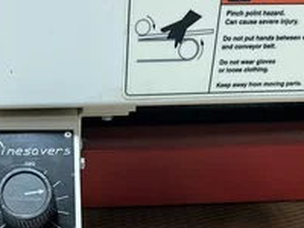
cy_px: 226
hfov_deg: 32.8
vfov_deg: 24.1
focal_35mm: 58
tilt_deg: -34.1
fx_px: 509
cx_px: 90
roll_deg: +0.7
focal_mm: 3
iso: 160
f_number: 1.8
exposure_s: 1/60
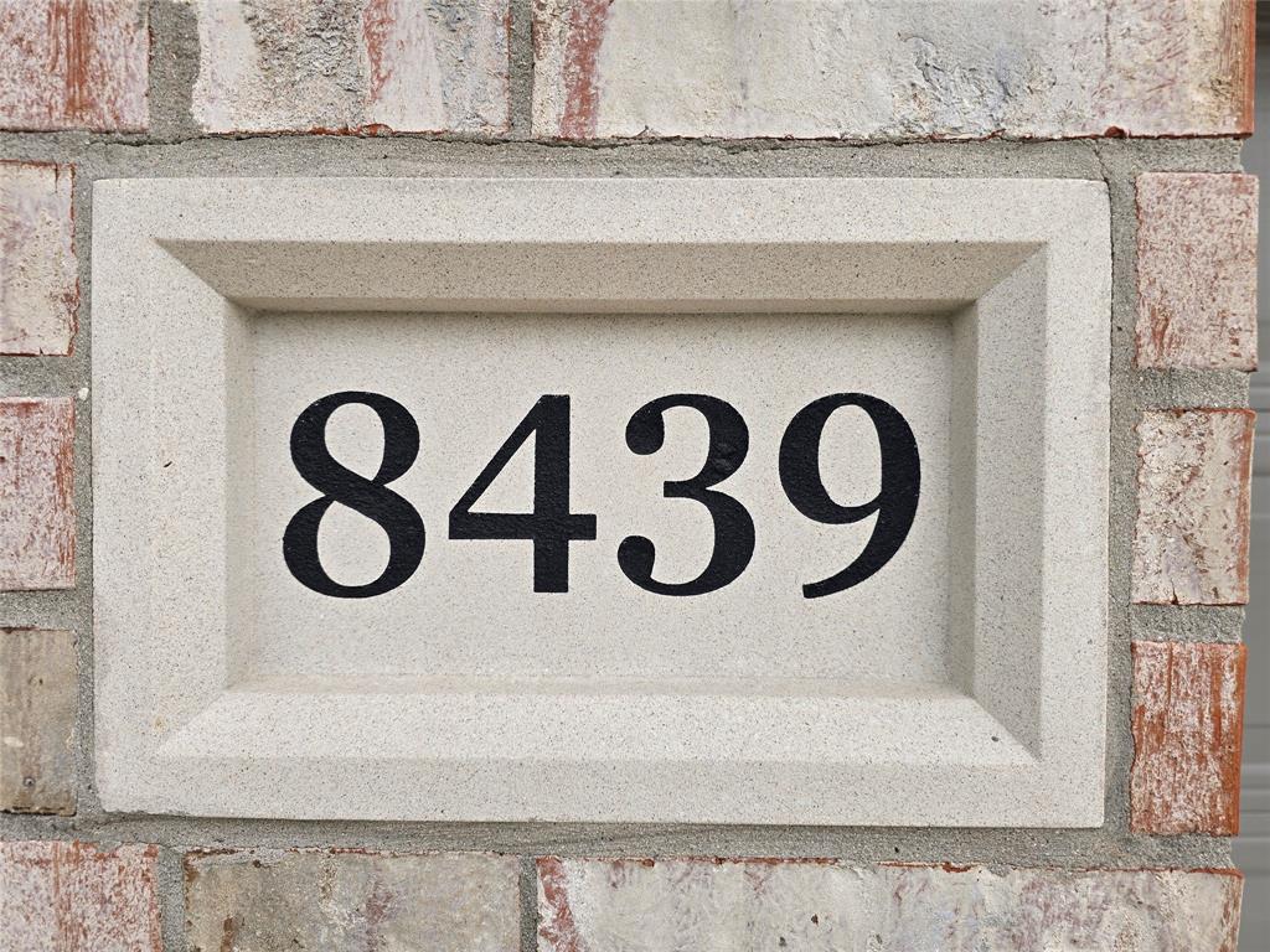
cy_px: 476
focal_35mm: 23
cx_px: 635
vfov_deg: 58.9
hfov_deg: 73.9
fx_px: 844
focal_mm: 6.3
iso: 25
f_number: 1.7
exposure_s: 1/180
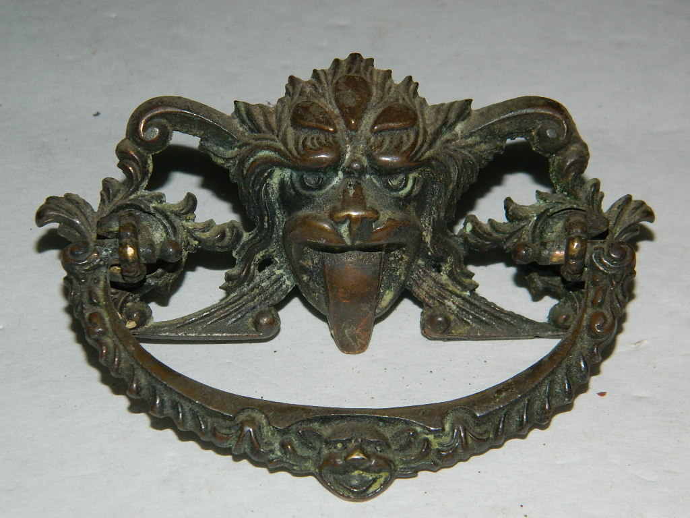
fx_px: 2053
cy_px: 259
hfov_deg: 19.1
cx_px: 345
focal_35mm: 103
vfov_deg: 14.4
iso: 200
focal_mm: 18.6
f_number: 12.6
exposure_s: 1/60
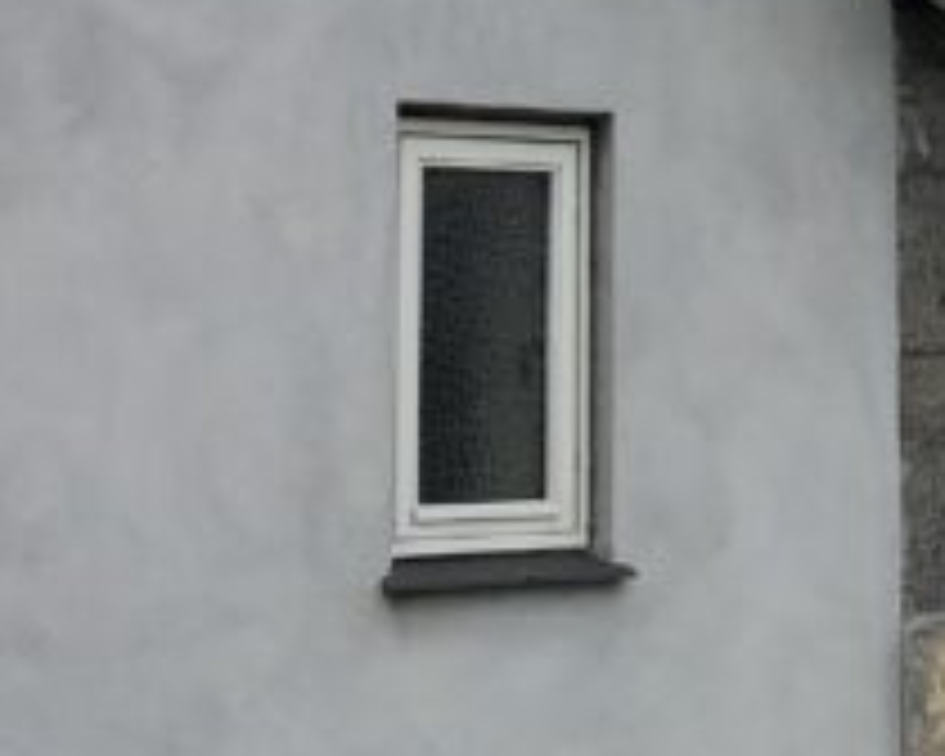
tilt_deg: +10.2
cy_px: -135
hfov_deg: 14.2
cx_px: 994
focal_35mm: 133
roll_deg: +0.7
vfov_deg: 11.4
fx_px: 3720
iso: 20
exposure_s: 1/146
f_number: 1.8
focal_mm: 3.99
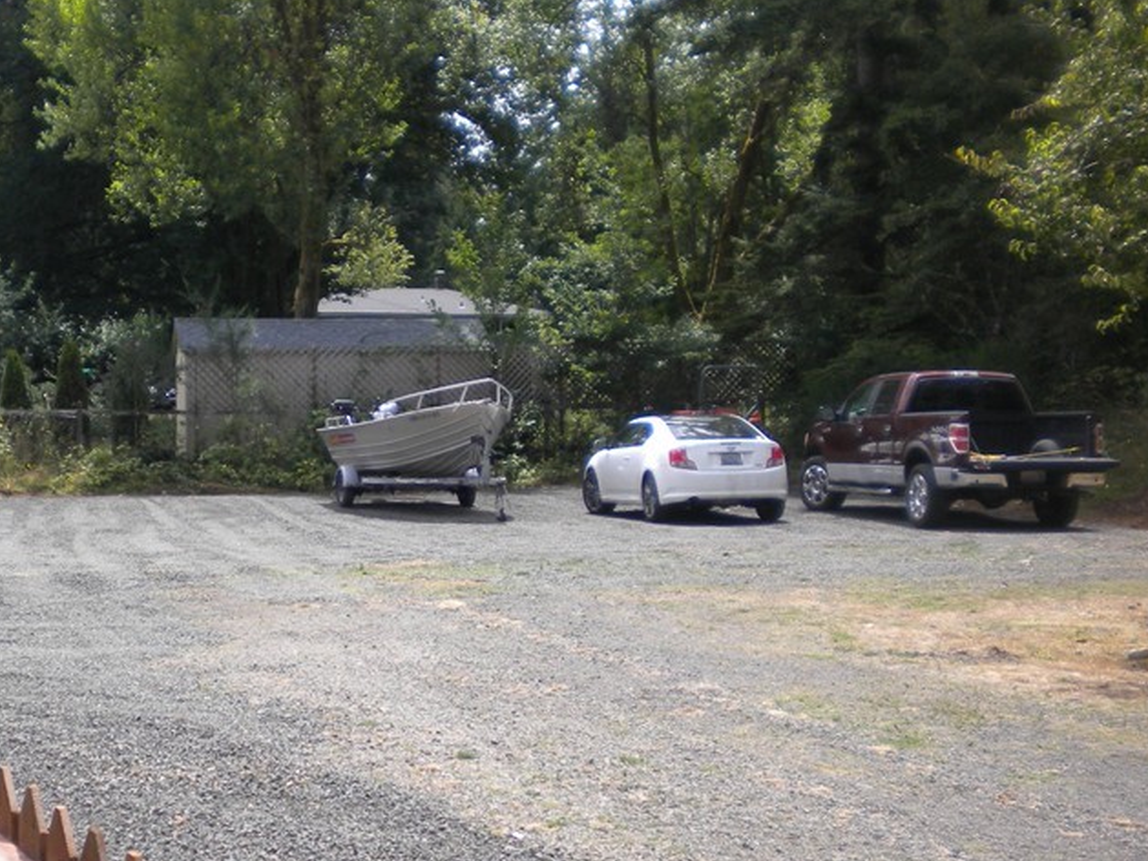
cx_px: 277
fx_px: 1891
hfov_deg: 33.1
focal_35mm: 57
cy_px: 487
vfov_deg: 25.6
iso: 80
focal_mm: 6.3
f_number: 4.6
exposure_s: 1/692
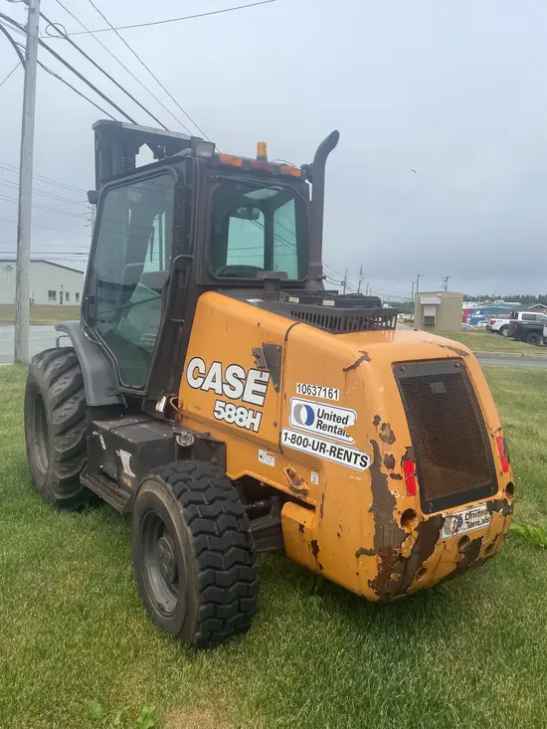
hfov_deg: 53.1
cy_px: 364
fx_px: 548
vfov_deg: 67.3
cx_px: 274
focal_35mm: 26
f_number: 1.6
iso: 32
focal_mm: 4.2
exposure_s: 1/4292
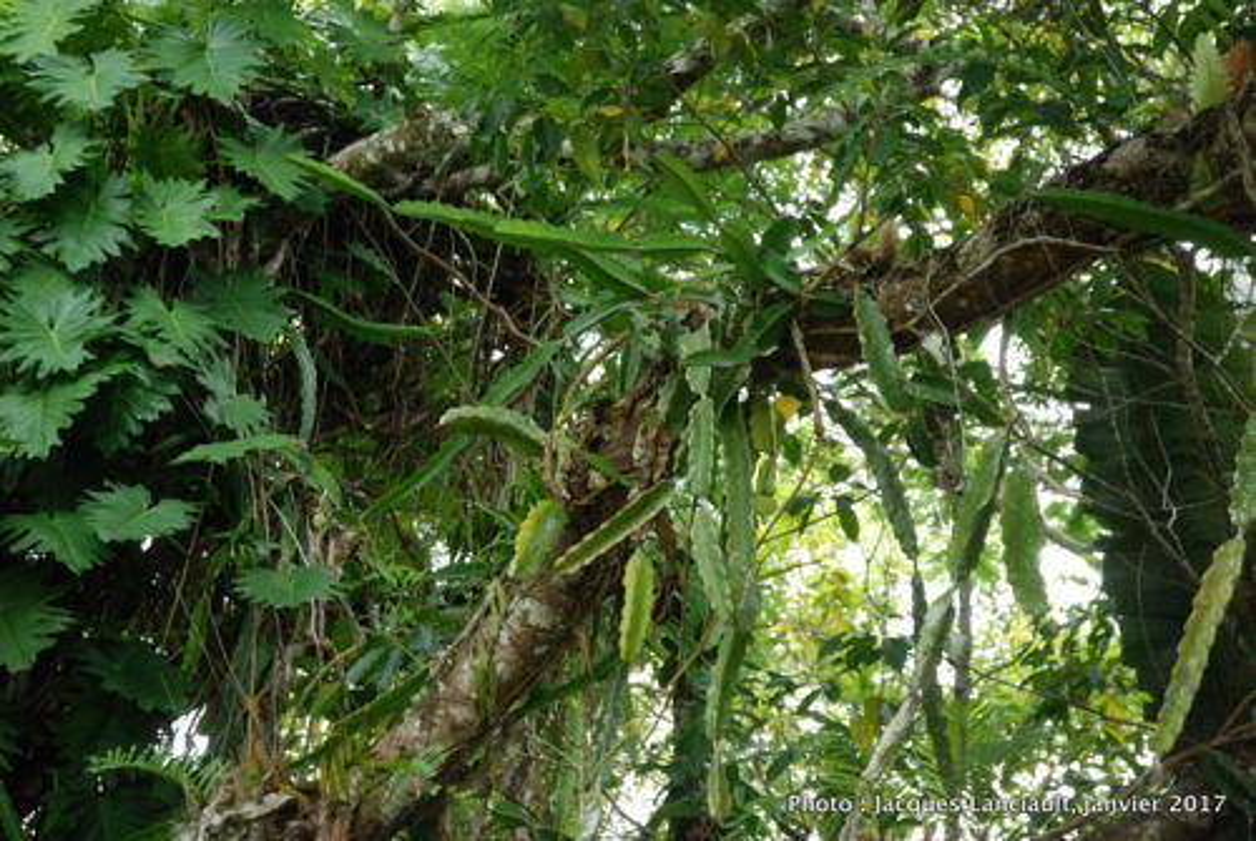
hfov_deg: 26.0
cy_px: 420
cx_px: 628
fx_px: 2725
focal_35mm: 78
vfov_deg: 17.6
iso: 640
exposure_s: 1/40
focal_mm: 52
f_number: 4.5
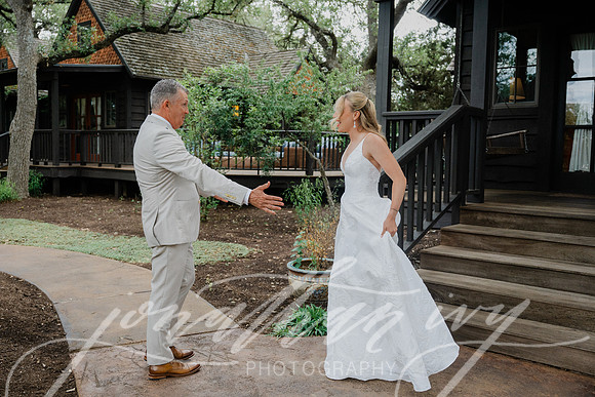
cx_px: 298
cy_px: 198
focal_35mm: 34
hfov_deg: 55.1
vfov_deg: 38.4
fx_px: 570
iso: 400
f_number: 3.5
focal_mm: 34.5
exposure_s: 1/640
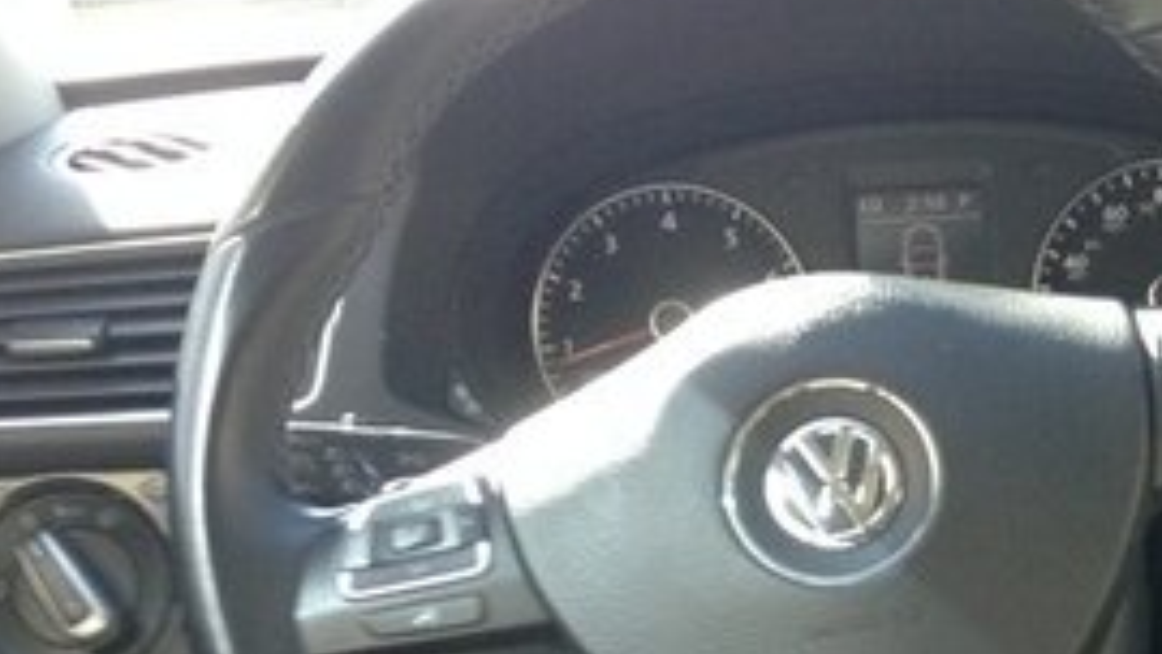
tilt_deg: -19.2
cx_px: 1317
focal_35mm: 88
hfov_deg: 22.6
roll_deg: +0.0
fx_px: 2712
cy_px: 790
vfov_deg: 13.4
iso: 80
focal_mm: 4.12
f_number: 2.4
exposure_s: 1/120
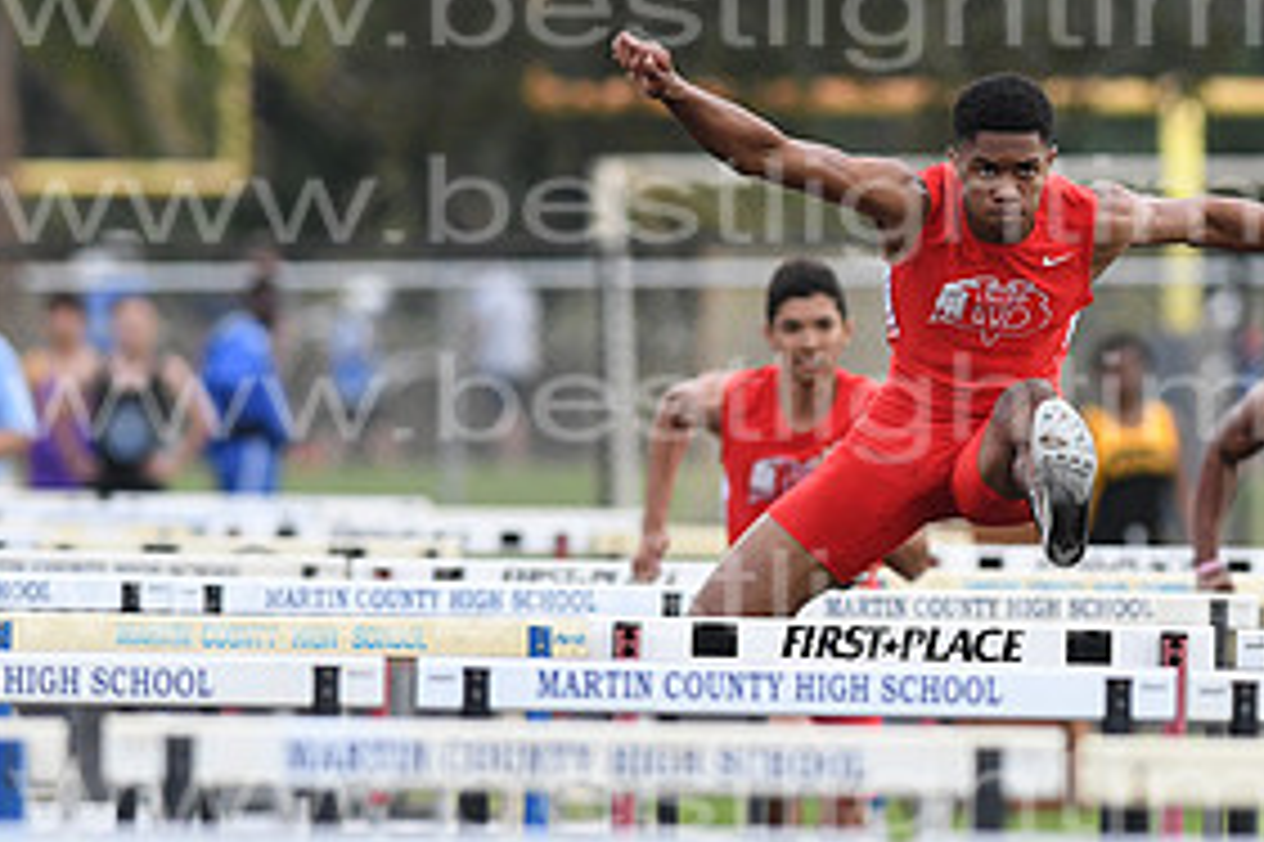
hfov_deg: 2.2
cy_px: 507
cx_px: 1030
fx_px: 32598
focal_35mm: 929
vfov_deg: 1.5
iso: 1600
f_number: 4
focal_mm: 300
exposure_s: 1/2000
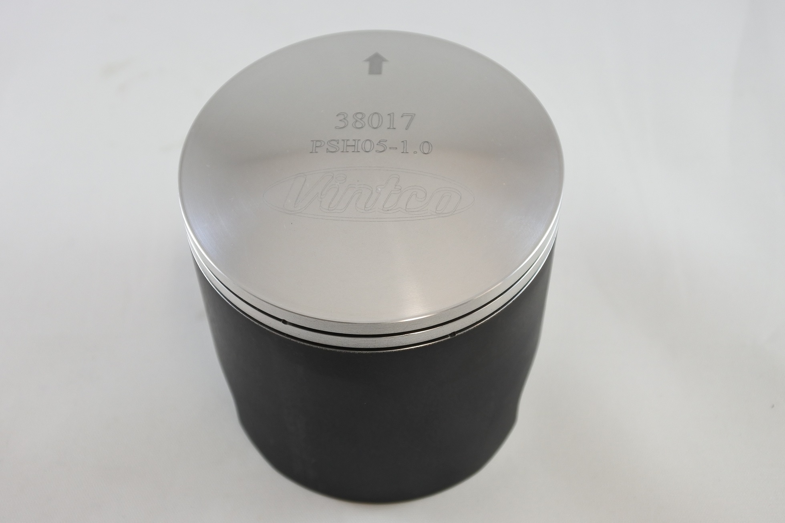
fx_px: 981
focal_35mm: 45
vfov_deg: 29.9
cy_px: 262
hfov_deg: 43.6
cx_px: 392
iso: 400
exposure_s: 1/125
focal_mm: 16.8
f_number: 4.5
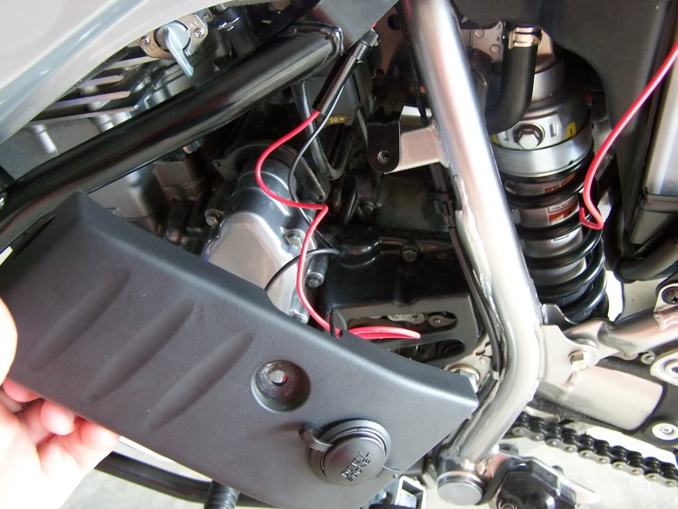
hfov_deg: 49.0
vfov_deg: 37.7
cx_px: 339
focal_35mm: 38
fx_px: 744
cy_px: 254
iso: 160
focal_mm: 6.3
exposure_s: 1/13
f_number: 2.8
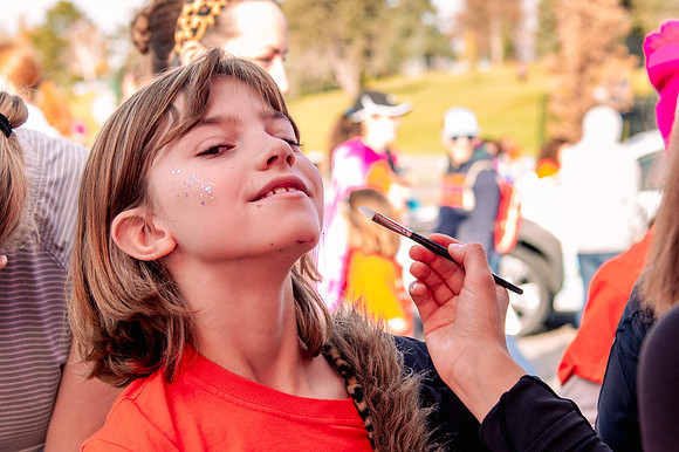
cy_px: 259
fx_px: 1939
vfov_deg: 13.3
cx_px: 396
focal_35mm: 103
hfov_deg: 19.8
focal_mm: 55
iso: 800
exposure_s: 1/640
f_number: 5
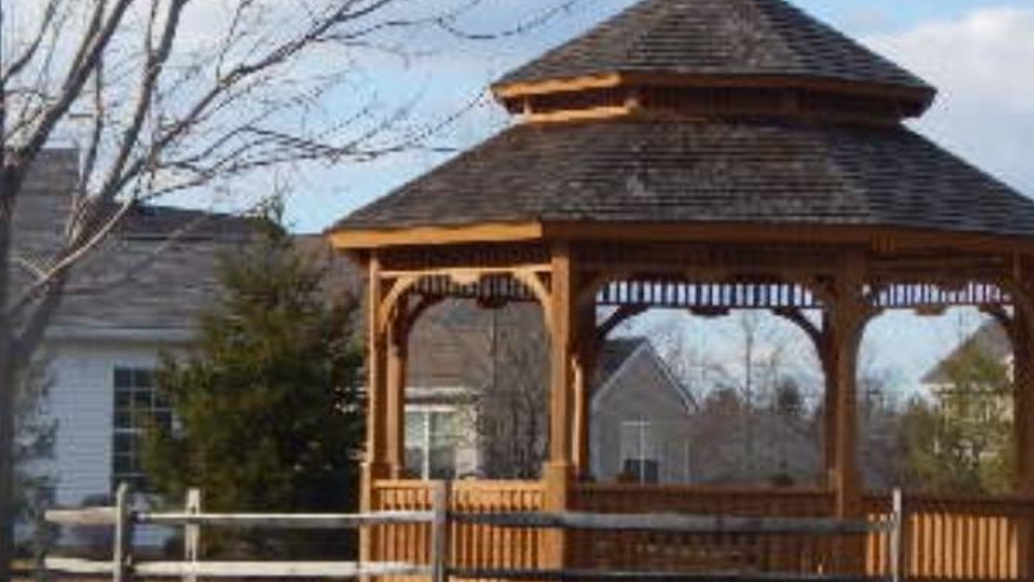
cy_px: 360
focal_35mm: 173
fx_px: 4745
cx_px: 103
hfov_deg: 12.3
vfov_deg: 7.0
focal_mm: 13.5
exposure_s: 1/640
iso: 125
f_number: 4.2
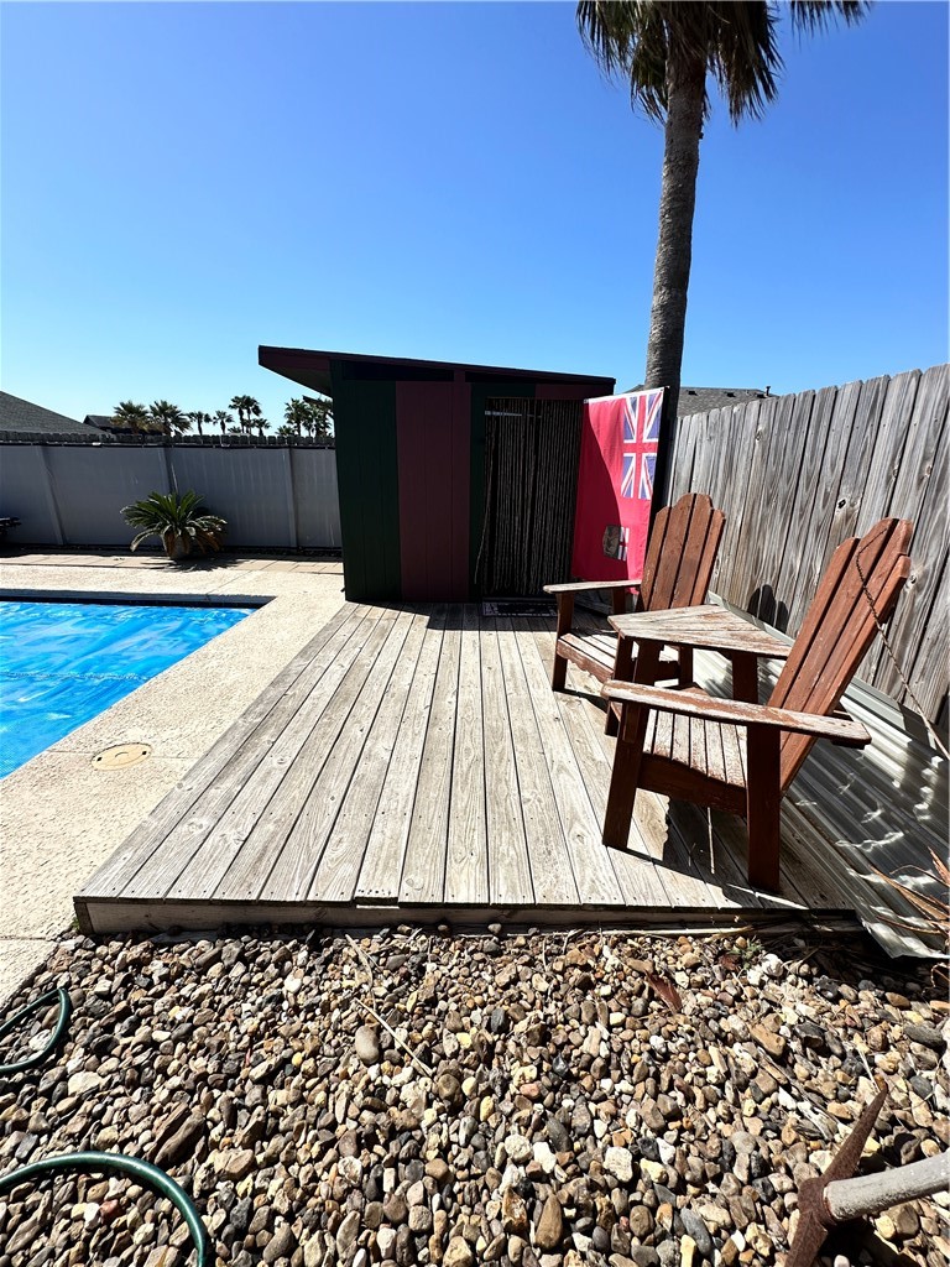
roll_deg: -1.6
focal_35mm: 14
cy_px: 634
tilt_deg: -18.6
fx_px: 512
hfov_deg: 85.7
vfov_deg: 102.1
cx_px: 475
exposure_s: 1/2882
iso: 50
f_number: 2.2
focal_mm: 2.22
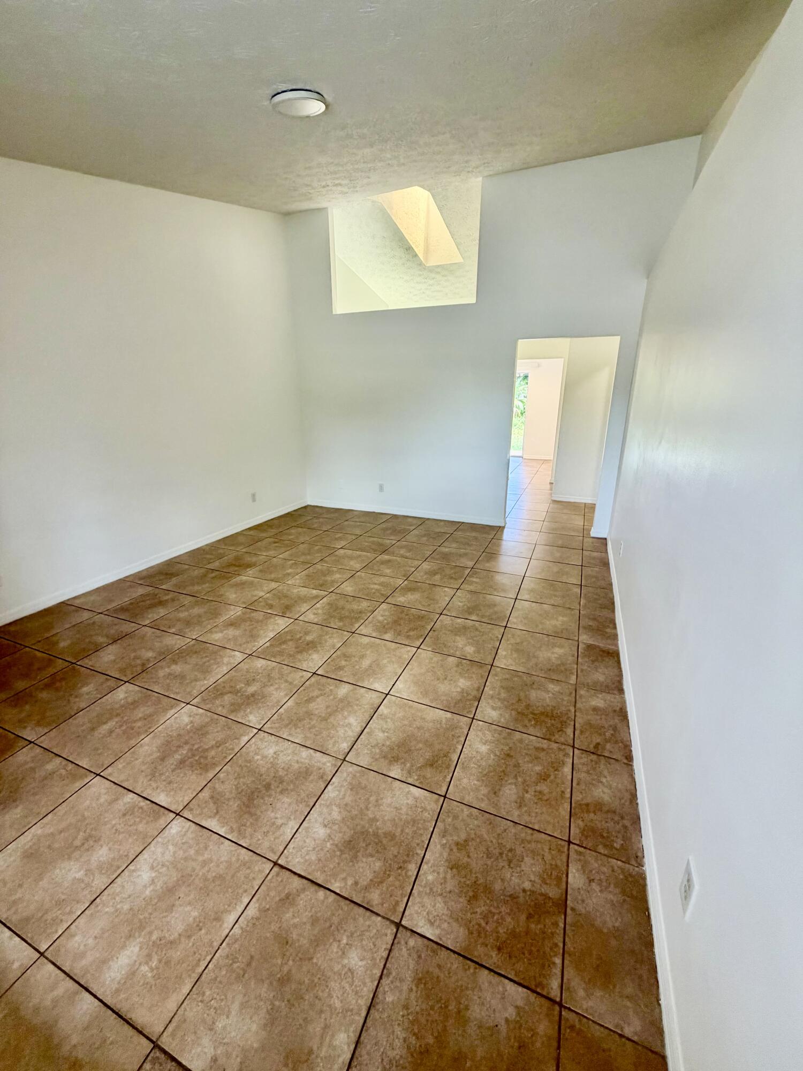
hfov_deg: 85.7
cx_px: 402
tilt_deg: -18.8
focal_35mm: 14
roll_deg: +0.3
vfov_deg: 102.1
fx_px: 433
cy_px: 536
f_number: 2.2
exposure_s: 1/120
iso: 320
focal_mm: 2.22
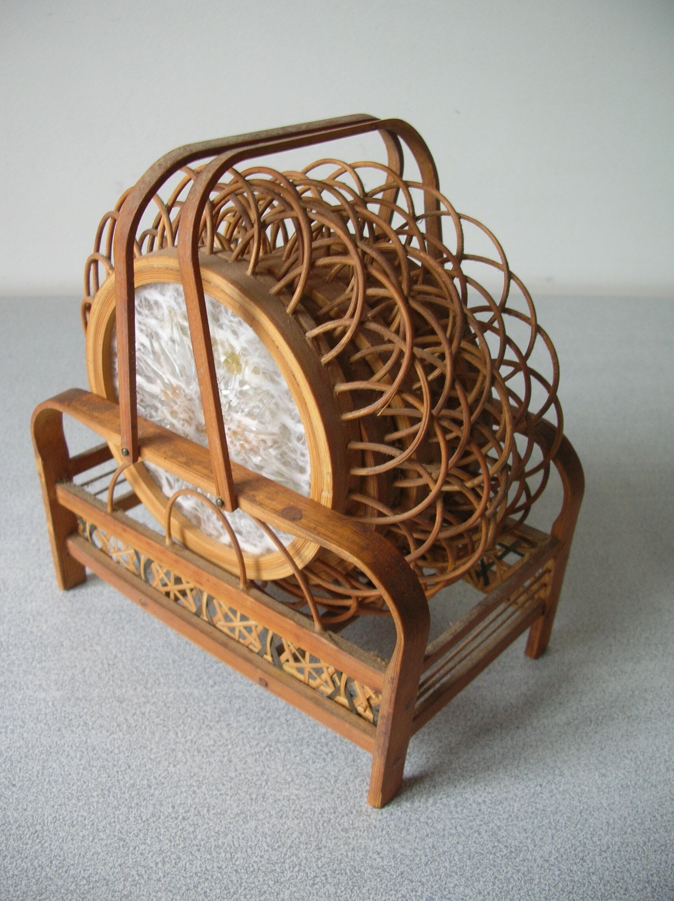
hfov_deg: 40.6
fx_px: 910
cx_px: 337
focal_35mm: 35
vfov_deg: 52.7
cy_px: 450
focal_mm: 5.8
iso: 50
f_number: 2.8
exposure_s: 1/18.5
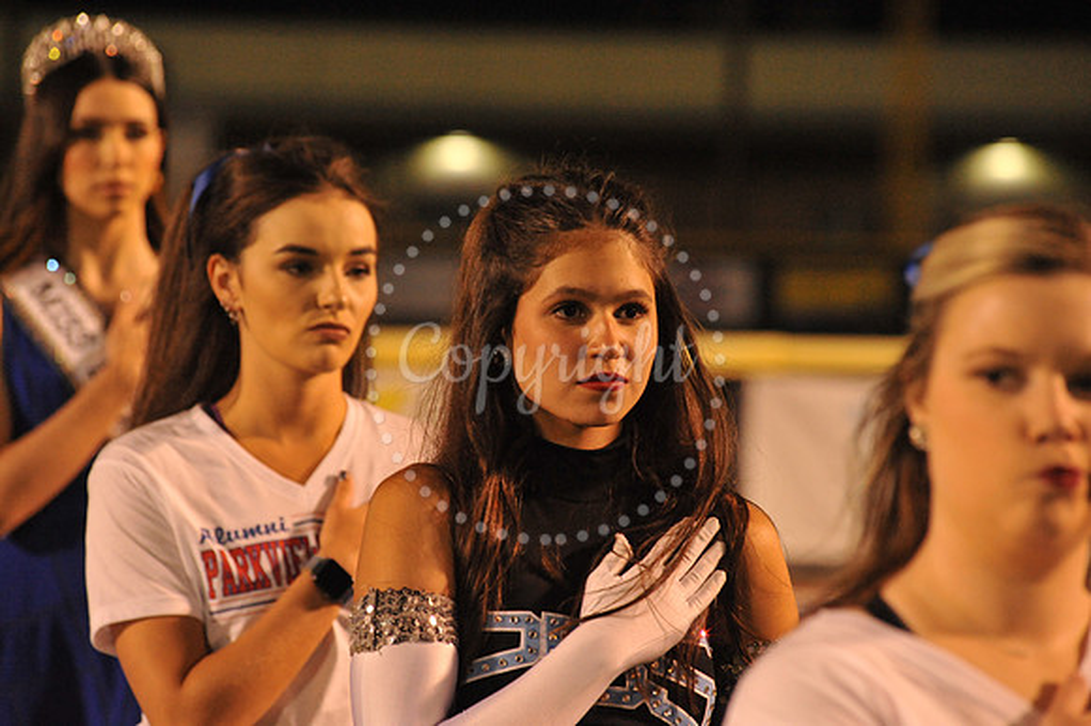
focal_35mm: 200
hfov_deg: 10.3
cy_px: 363
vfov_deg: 6.9
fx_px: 6057
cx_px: 546
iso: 5000
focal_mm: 200
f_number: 7.1
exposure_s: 1/160
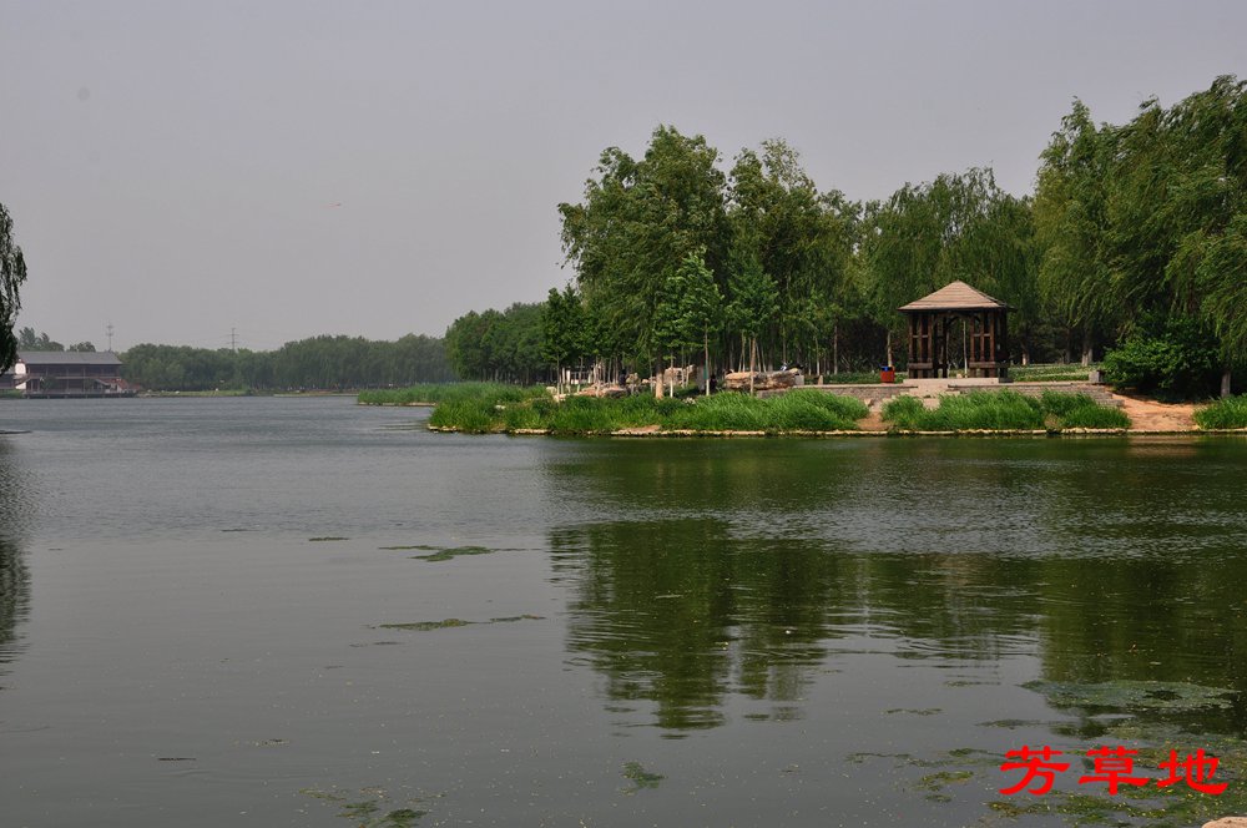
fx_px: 2179
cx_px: 624
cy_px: 414
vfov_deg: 21.5
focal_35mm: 63
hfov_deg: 31.9
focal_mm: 42
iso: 200
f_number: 13
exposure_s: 1/160
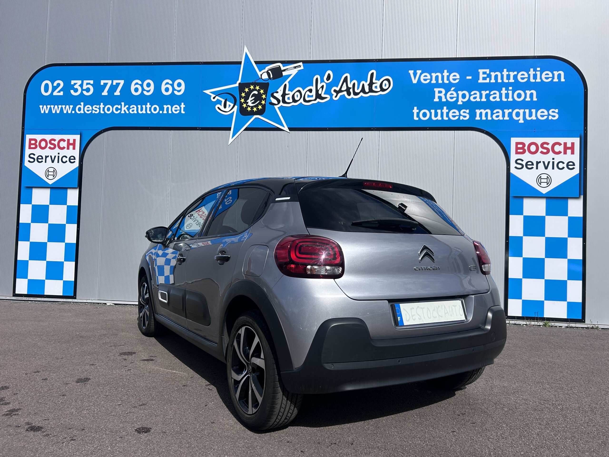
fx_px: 457
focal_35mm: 26
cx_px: 304
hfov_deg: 67.3
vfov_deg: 53.1
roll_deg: -1.9
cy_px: 228
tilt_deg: +1.2
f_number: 1.5
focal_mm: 5.7
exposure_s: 1/10309
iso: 50
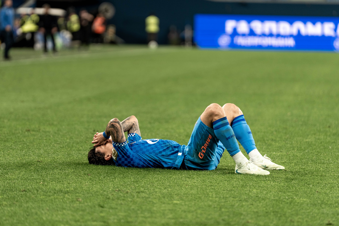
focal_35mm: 221
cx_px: 153
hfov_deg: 9.3
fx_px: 2078
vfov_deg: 6.2
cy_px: 106
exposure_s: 1/1000
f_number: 2.8
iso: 1000
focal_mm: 200
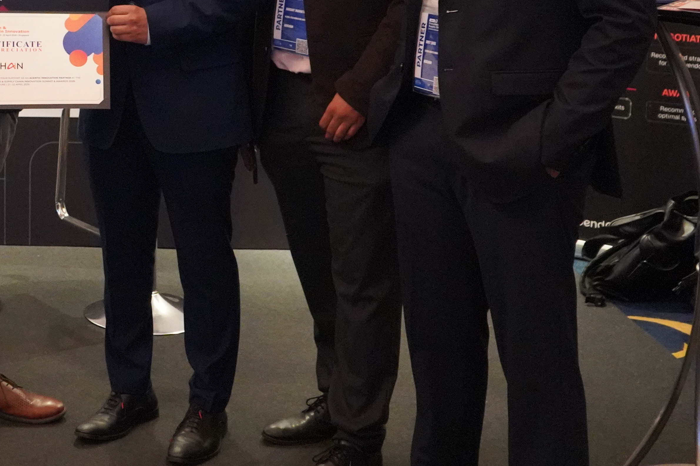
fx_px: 1419
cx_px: 50
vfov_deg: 18.5
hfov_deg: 26.6
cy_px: 87
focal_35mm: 73
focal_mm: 29
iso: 12800
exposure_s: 1/160
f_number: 4
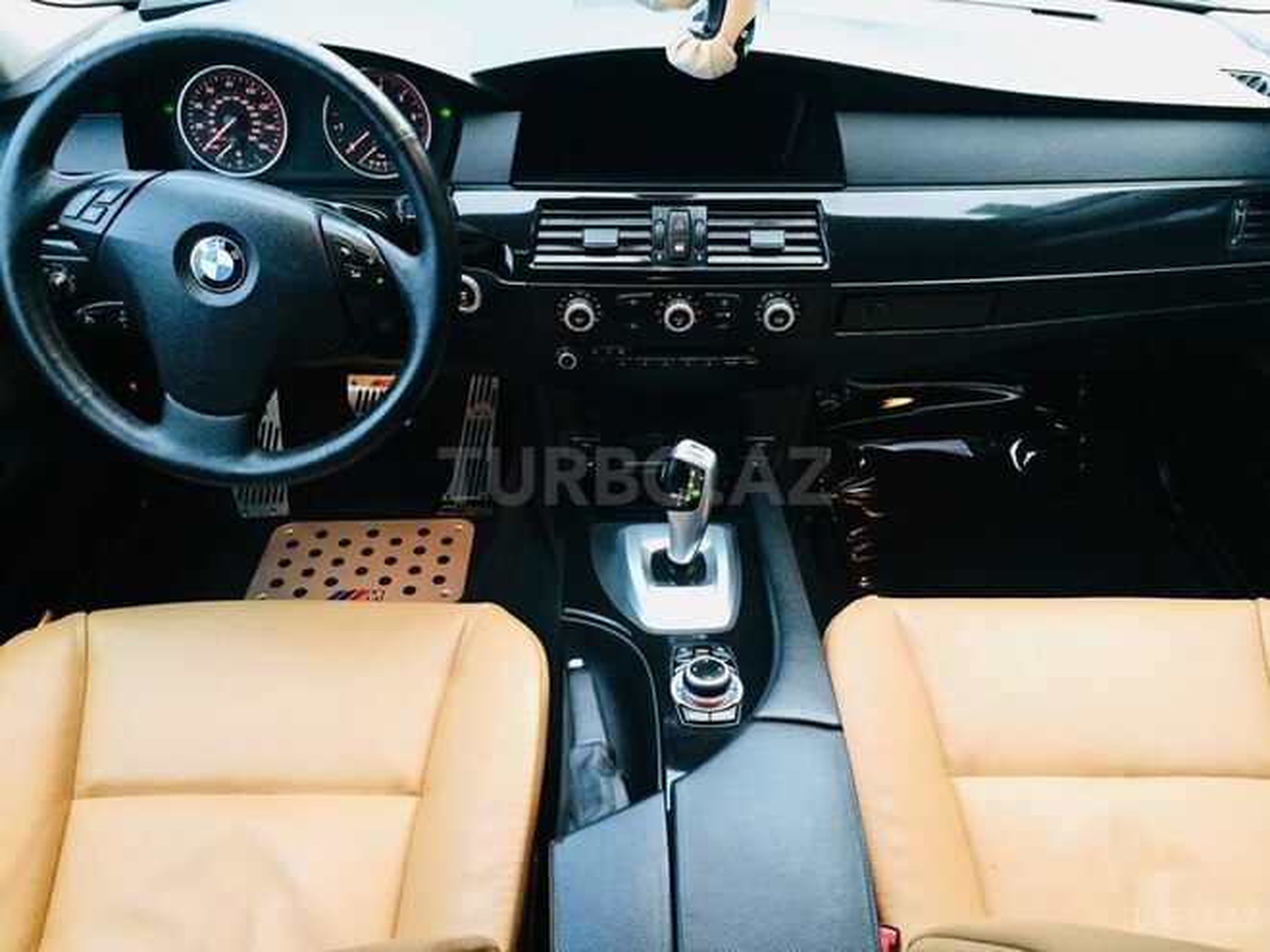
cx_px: 635
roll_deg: -1.4
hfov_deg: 61.7
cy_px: 476
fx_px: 1064
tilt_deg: -37.0
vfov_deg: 48.2
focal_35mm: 29
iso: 250
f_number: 2.2
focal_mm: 4.15
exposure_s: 1/25
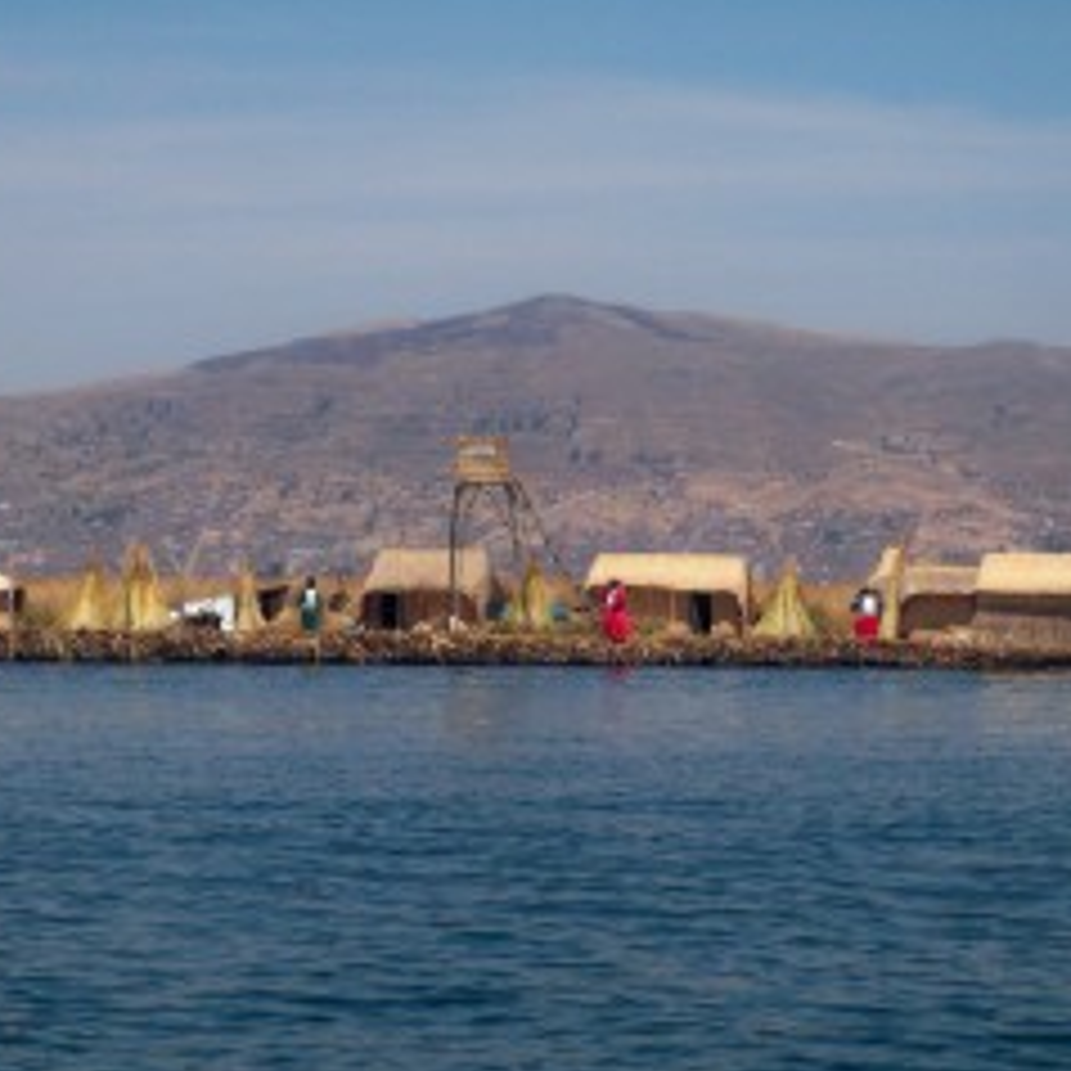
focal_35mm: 156
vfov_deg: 11.2
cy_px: 572
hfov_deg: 11.2
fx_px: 5461
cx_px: 544
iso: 64
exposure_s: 1/500
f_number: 5.7
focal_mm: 18.8
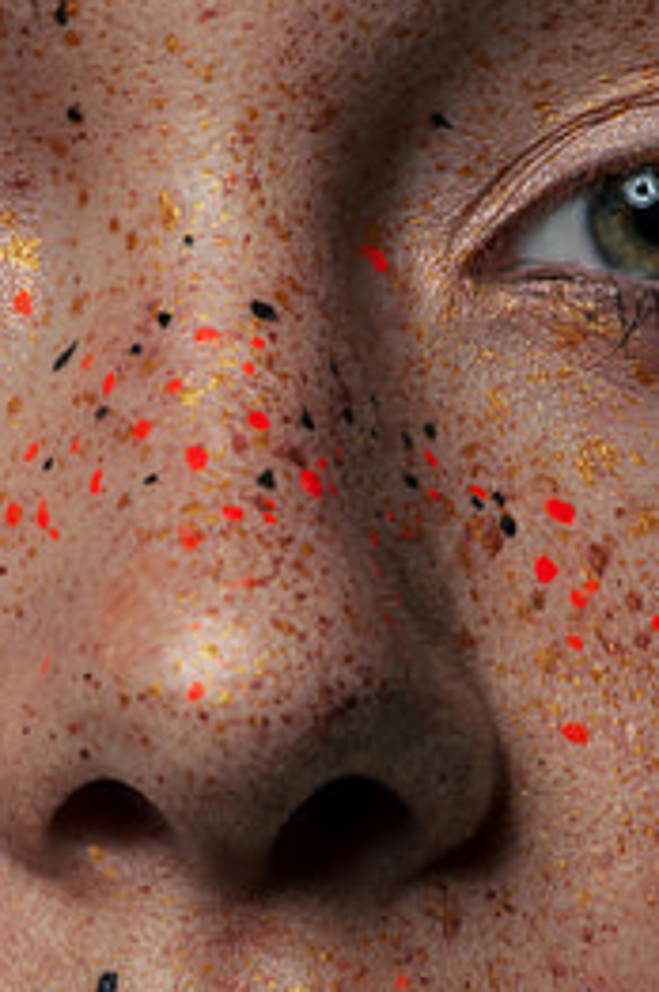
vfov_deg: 8.6
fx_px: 6607
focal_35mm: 240
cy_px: 564
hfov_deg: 5.7
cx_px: 250
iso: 100
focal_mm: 105
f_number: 20
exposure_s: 1/125
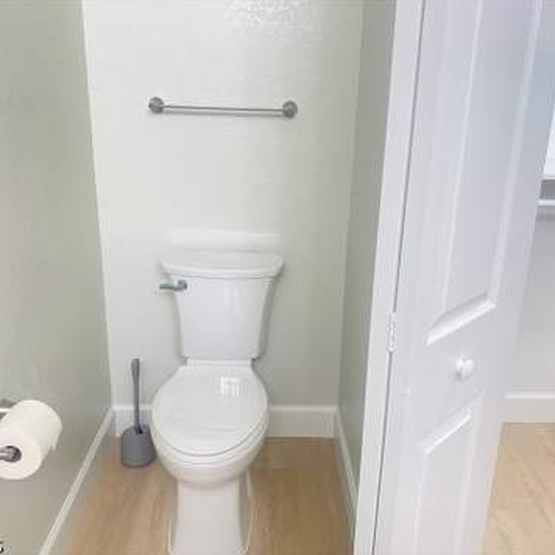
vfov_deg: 52.5
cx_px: 285
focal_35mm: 31
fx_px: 562
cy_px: 278
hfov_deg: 52.5
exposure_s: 1/60
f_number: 1.8
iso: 160
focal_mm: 4.25
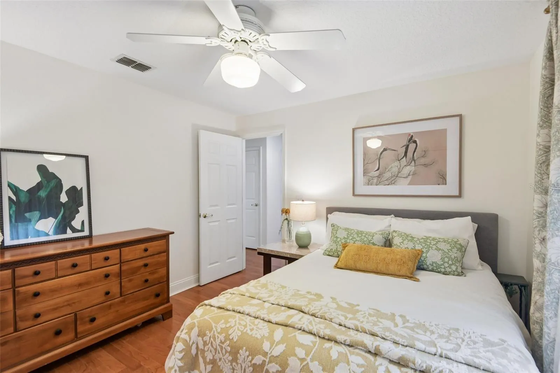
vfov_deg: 73.7
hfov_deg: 96.7
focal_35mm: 16
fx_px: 249
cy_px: 186
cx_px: 280
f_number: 8
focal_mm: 16
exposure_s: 1/13
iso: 400
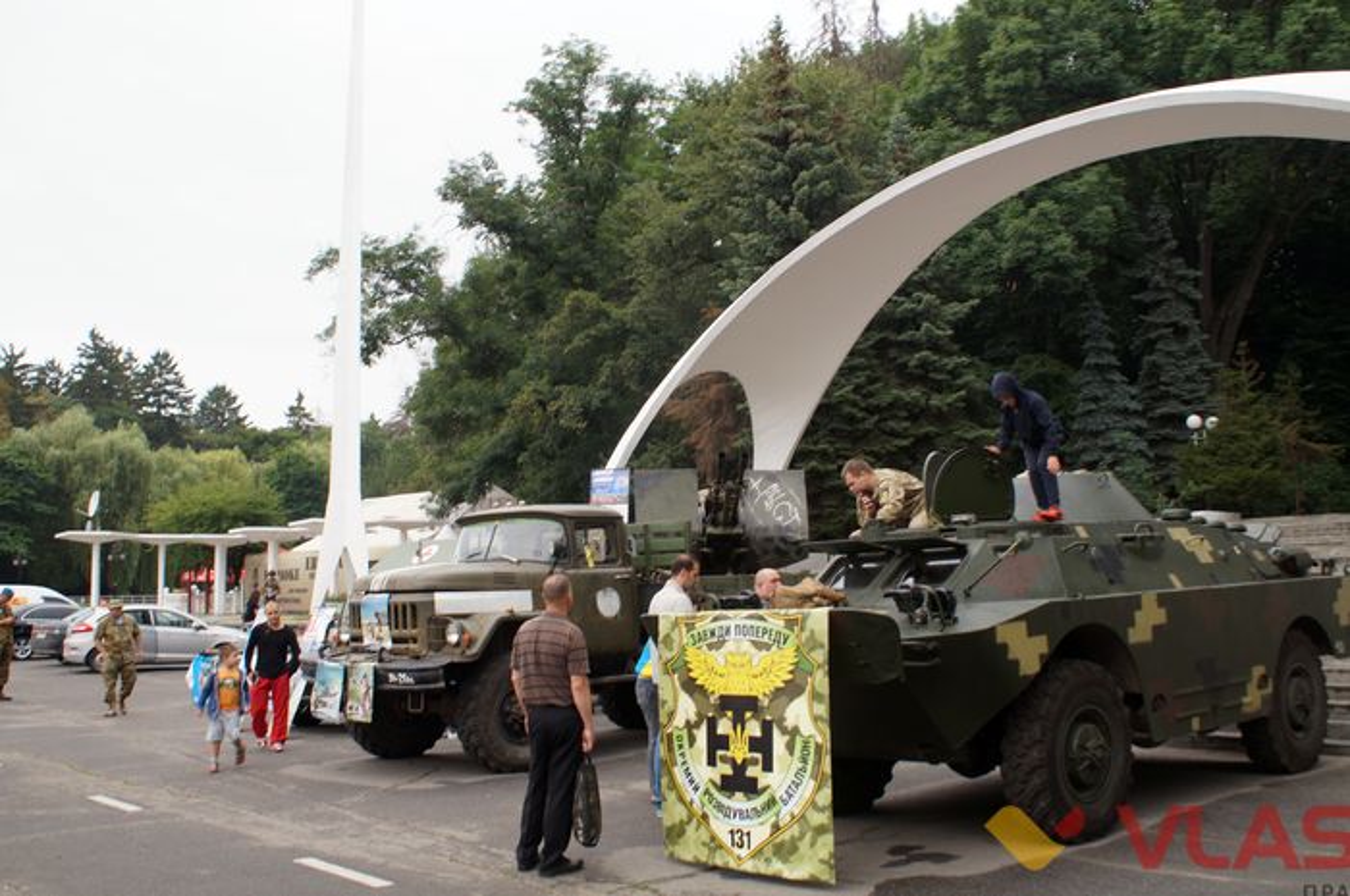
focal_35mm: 39
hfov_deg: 49.6
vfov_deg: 34.1
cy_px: 448
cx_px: 675
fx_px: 1461
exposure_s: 1/100
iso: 100
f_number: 5.6
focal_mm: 26
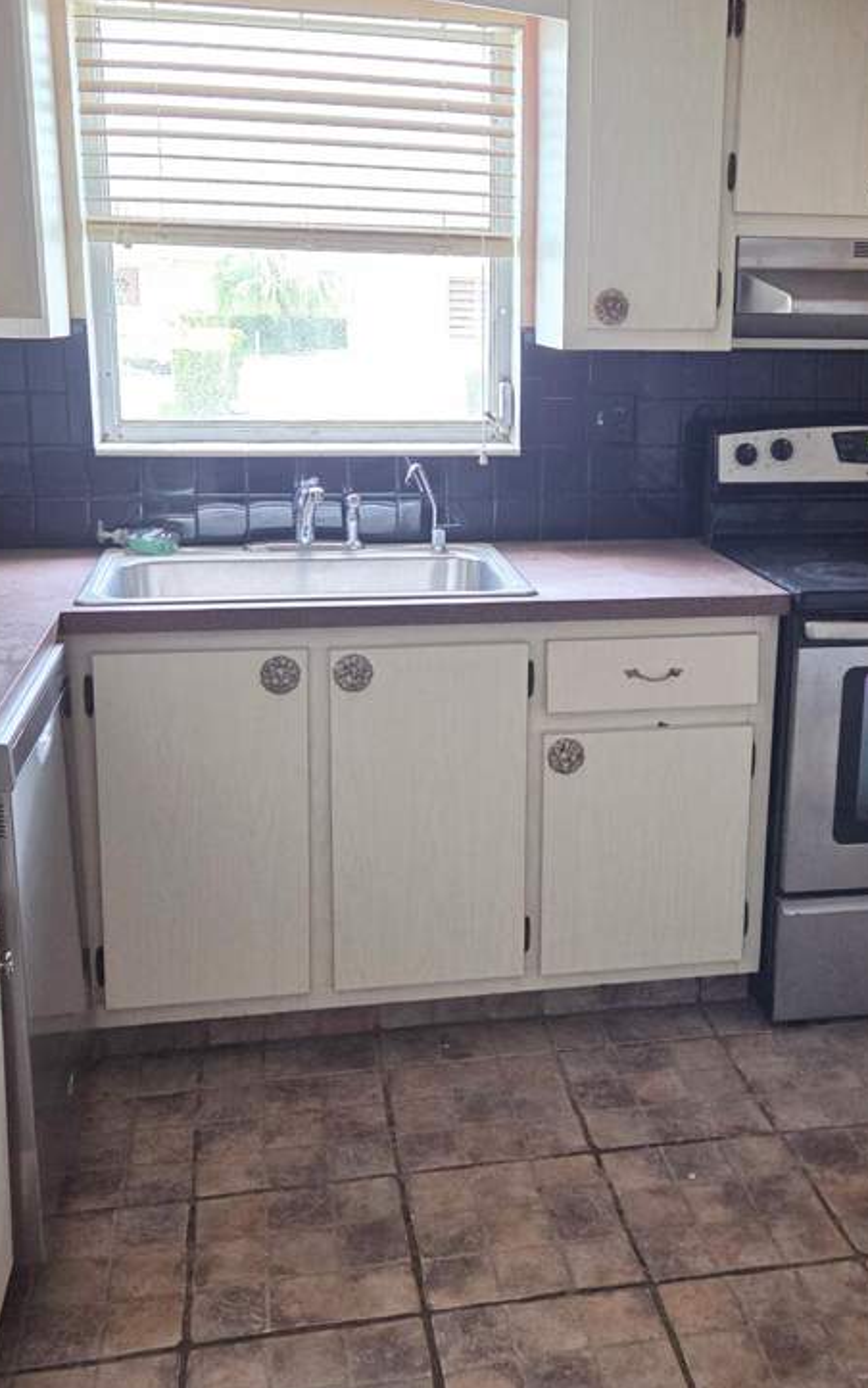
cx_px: 557
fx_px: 1362
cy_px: 590
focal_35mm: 36
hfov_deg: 35.1
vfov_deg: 53.8
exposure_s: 1/180
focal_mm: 5.4
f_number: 1.8
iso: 160
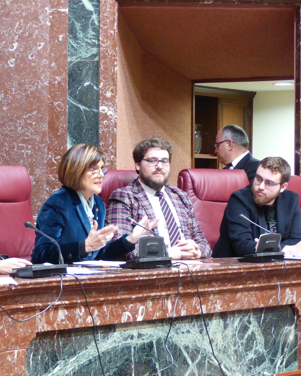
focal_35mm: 133
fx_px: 1481
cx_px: 52
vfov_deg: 14.5
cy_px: 188
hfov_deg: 11.6
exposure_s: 1/15
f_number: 2.8
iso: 500
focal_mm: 18.3
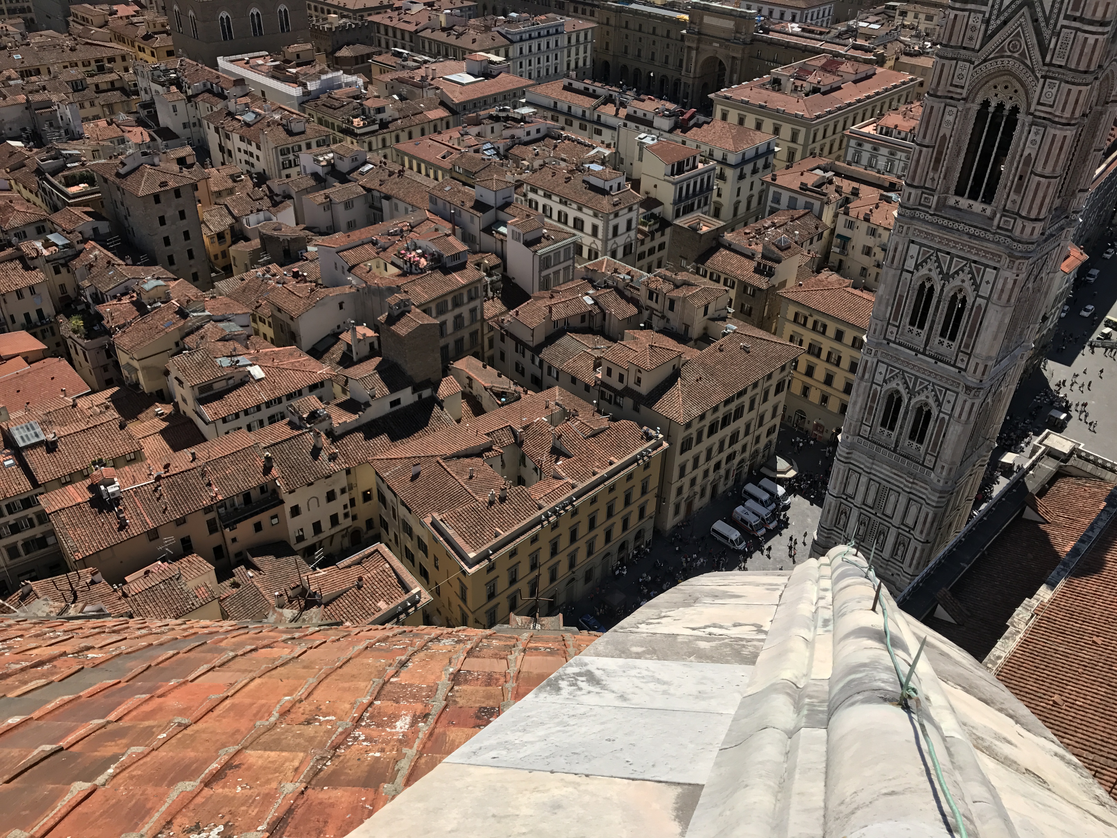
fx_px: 904
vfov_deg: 49.7
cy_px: 419
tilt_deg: -34.7
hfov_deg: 63.4
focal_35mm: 28
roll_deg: -2.2
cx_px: 558
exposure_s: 1/2740
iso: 20
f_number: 1.8
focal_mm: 3.99
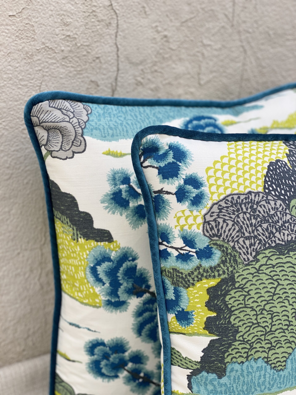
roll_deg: -4.9
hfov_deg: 28.0
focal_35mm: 52
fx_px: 593
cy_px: 198
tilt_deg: -22.7
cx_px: 148
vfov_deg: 36.8
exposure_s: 1/122
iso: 25
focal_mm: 6
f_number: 2
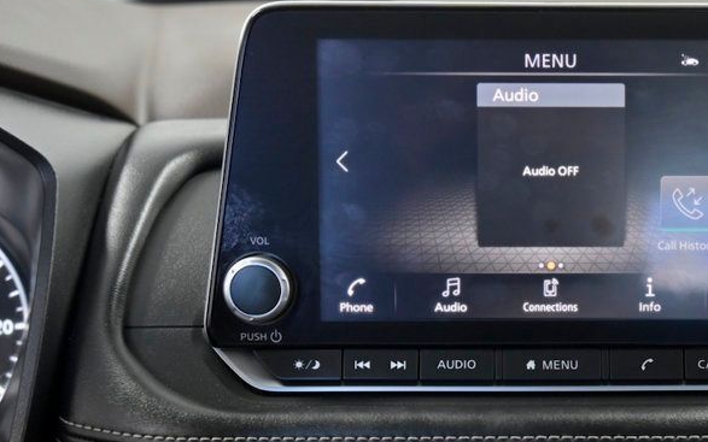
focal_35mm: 80
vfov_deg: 16.2
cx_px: 571
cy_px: 362
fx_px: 1544
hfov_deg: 25.4
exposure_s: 1/200
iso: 2500
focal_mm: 45
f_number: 4.5
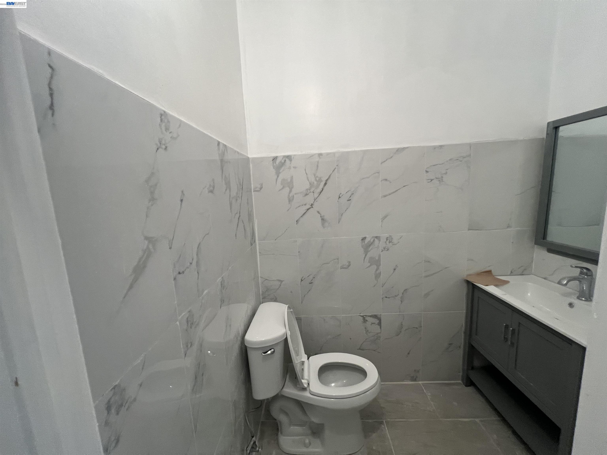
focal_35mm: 13
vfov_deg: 89.9
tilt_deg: -8.6
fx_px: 228
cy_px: 228
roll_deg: +2.9
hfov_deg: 106.2
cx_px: 304
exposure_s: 1/120
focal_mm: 1.57
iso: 200
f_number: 1.8
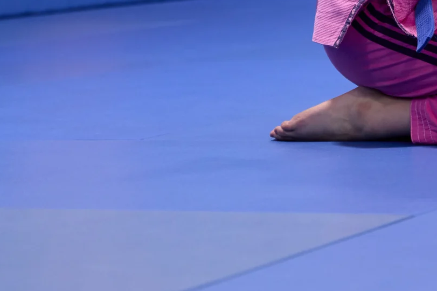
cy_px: 4
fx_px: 2681
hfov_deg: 9.2
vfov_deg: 6.2
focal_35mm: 221
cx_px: 566
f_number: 2.8
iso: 1600
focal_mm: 70
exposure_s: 1/250
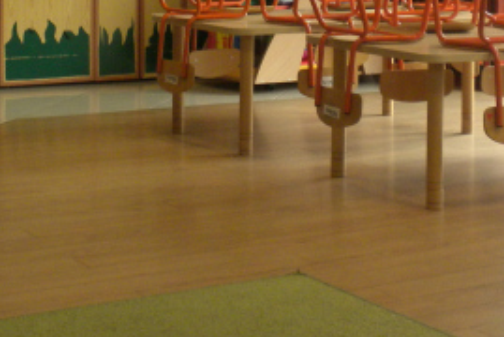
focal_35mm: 100
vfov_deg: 13.4
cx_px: 206
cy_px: -37
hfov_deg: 20.4
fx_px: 1401
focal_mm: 6.6
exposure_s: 1/65.4
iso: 250
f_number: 3.5
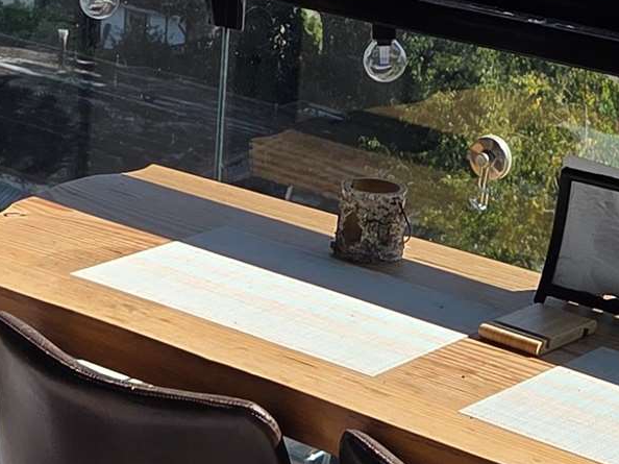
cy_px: -67
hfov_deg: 16.6
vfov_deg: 12.2
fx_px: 2127
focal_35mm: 119
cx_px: 328
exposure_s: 1/4064
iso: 80
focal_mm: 5.4
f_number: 1.8
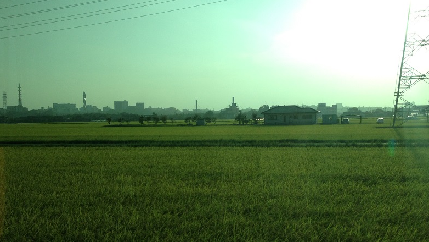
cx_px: 218
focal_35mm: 39
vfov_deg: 30.4
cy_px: 134
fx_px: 444
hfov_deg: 51.6
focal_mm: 4.28
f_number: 2.4
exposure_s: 1/1284
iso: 50
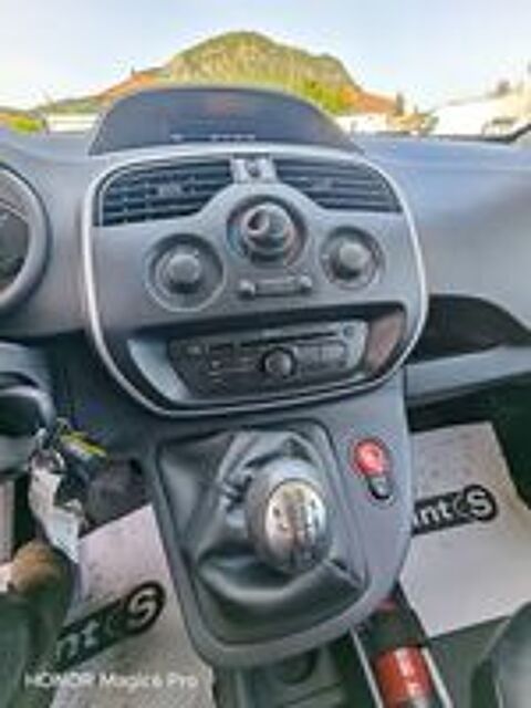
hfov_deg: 81.7
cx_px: 266
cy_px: 354
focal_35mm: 15
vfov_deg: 98.2
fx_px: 307
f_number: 2
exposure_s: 1/50
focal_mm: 1.82
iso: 80
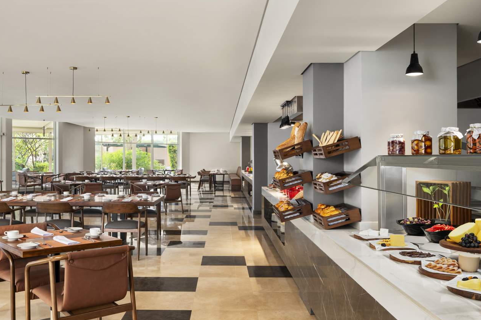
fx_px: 454
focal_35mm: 34
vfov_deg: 38.9
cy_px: 154
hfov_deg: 55.7
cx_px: 217
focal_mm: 28
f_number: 11
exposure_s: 1
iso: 200
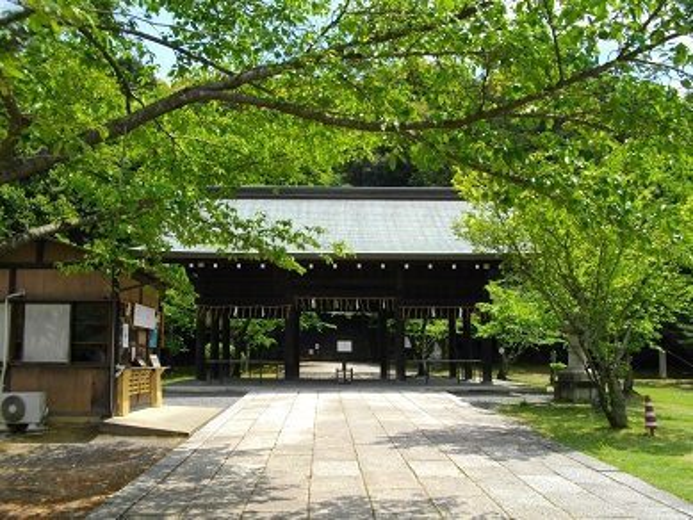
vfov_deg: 44.2
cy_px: 260
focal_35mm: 32
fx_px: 641
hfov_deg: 56.8
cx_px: 346
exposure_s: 1/250
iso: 100
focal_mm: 5.7
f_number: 5.5
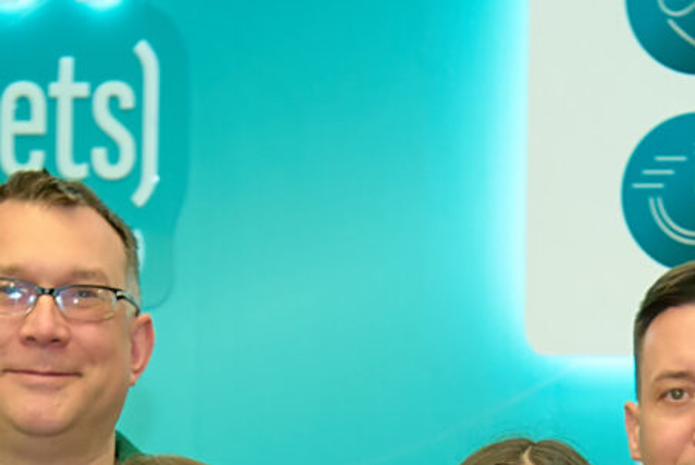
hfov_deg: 8.9
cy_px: 1017
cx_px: 406
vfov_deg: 5.8
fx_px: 4482
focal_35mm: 232
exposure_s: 1/250
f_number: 2
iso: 500
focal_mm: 27
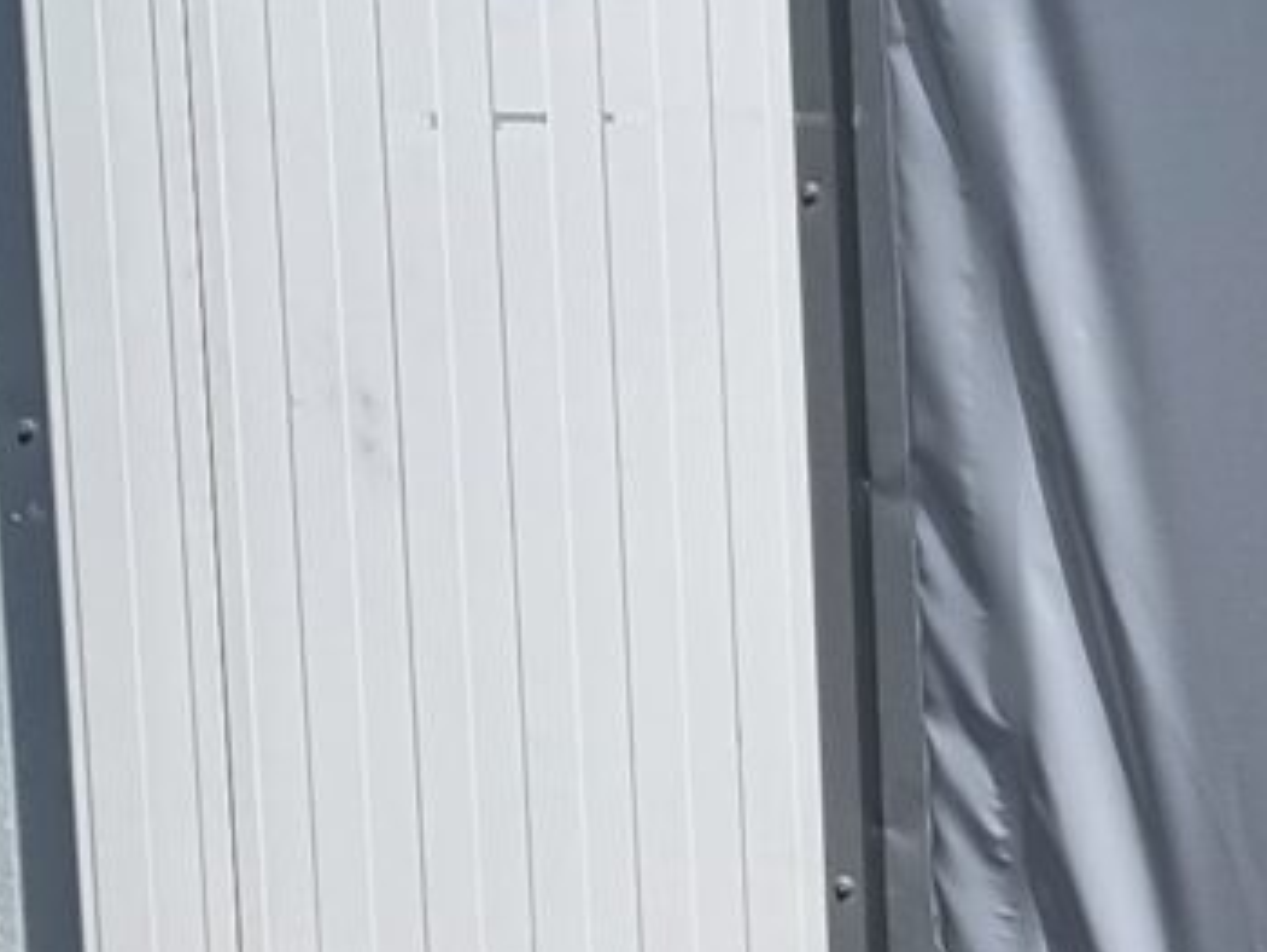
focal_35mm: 190
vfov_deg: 7.6
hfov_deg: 10.0
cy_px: 1611
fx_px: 6959
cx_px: 2002
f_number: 1.8
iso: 50
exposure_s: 1/2672
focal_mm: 5.4
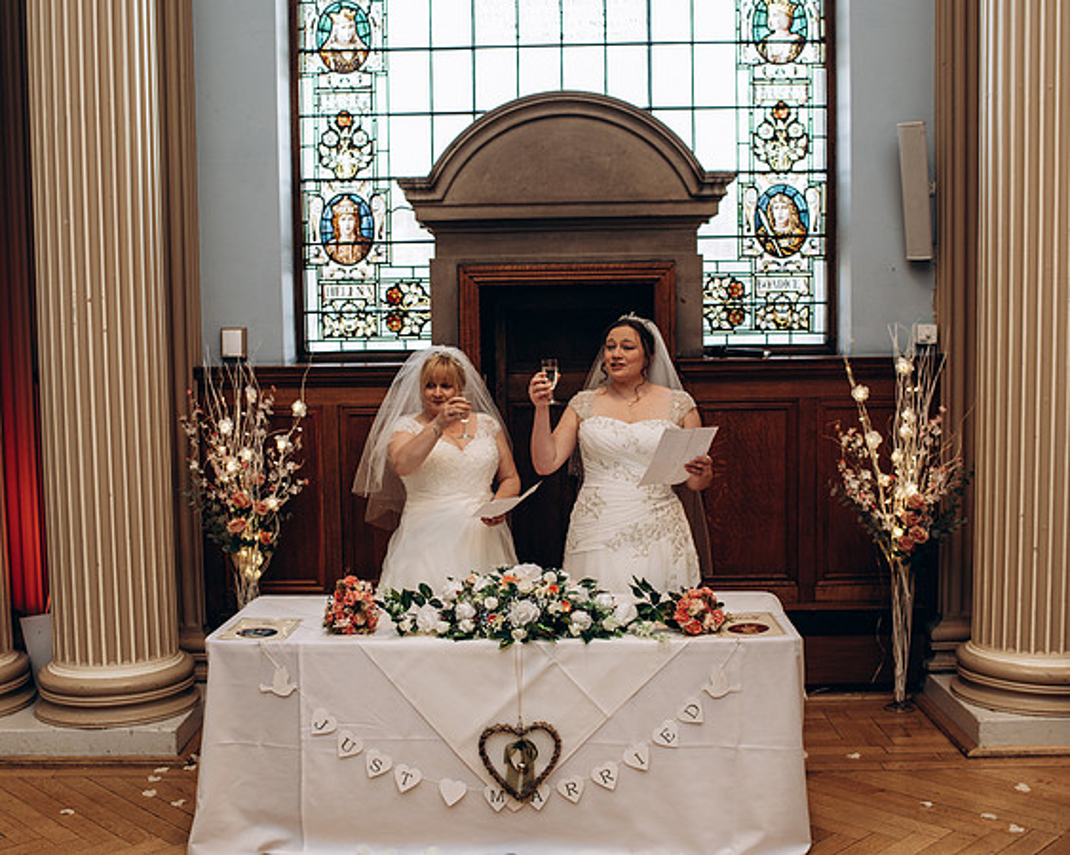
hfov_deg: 44.6
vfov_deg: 36.3
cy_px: 428
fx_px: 1303
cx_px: 517
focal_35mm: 41
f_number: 2.8
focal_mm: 35
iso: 250
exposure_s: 1/100
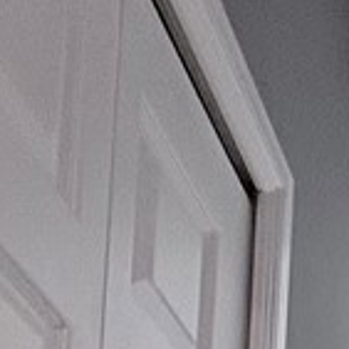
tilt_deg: +5.8
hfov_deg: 15.8
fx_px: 1027
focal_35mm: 90
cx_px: 666
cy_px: 851
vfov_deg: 13.6
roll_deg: +0.0
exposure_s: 1/60
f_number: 2.2
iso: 250
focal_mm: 2.22
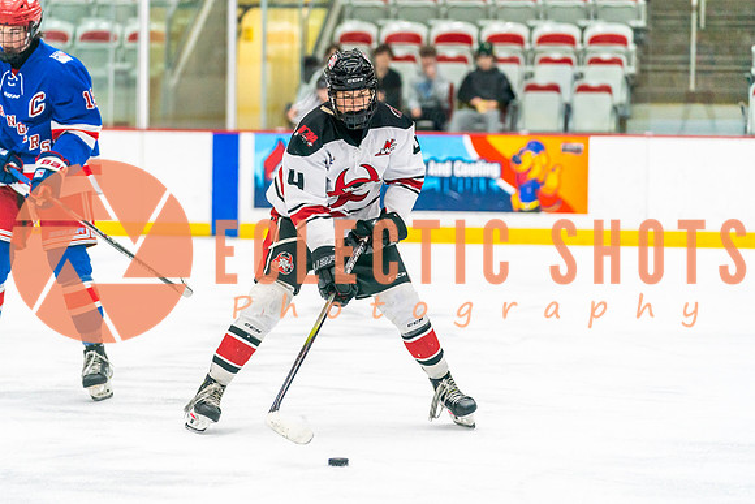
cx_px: 320
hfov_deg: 14.1
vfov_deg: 9.4
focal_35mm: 146
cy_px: 241
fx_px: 3056
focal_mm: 125
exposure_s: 1/1000
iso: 3200
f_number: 2.8
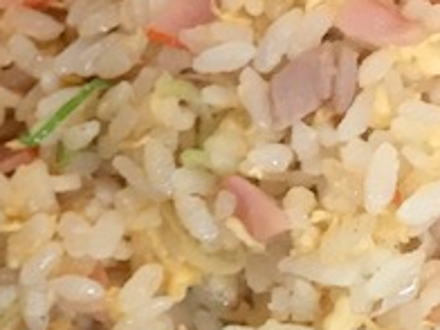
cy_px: 373
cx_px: -516
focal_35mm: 143
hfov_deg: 11.9
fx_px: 1818
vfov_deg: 10.2
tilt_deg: -54.0
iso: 25
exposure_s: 1/40
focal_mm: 3.99
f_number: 1.8
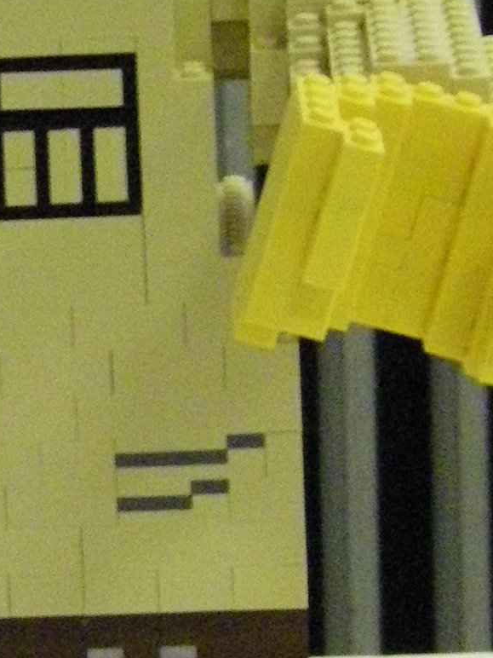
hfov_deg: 5.0
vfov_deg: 6.7
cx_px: -100
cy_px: 222
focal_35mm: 296
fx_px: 5621
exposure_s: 1/20
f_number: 3.8
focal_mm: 11.5
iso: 800
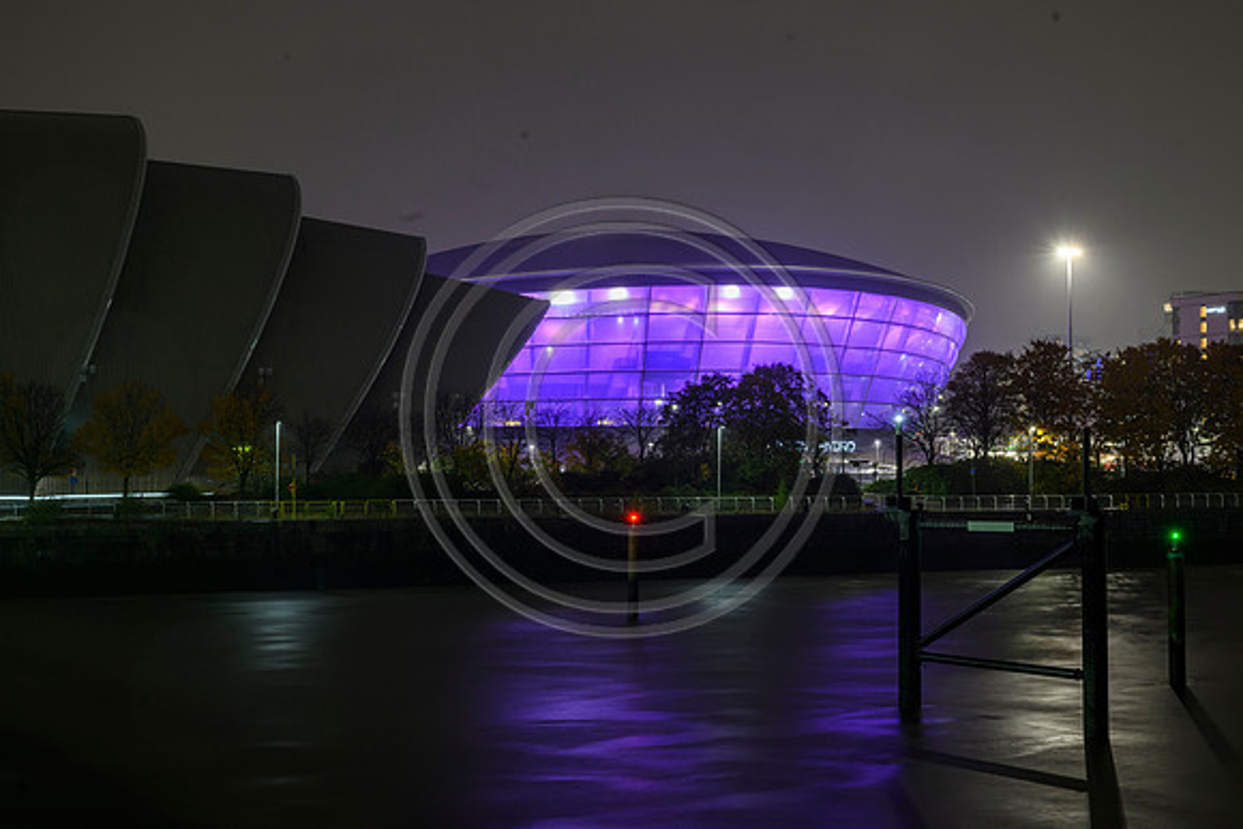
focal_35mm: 58
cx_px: 622
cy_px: 414
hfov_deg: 34.5
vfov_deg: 23.4
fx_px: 2003
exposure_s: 3
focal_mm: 58
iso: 500
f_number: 11
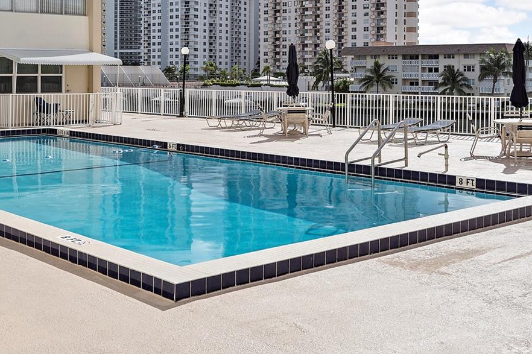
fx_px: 724
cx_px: 160
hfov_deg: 39.7
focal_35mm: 49
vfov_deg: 27.1
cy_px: 82
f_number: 10
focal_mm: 27
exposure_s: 1/320
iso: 100
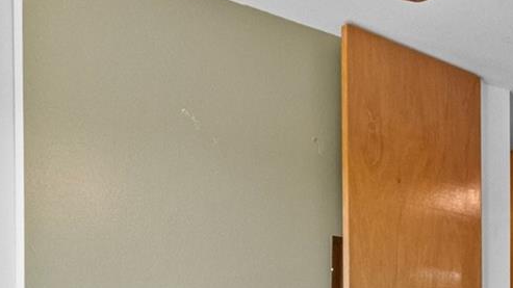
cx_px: 368
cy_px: 388
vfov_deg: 21.0
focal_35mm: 51
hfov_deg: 39.8
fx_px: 694
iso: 2000
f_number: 8
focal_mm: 10
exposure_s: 1/40
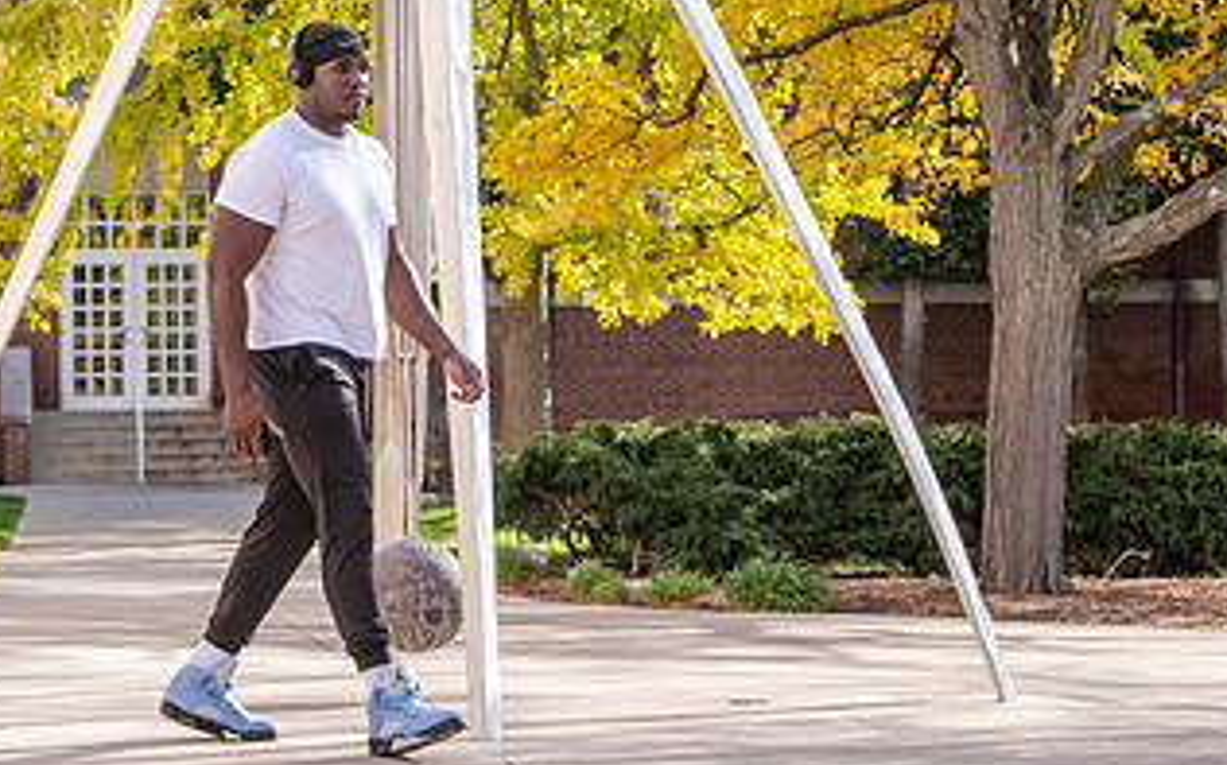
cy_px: 204
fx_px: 4377
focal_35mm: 131
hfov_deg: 15.8
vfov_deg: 10.0
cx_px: 225
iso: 250
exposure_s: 1/200
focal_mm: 70
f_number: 7.1
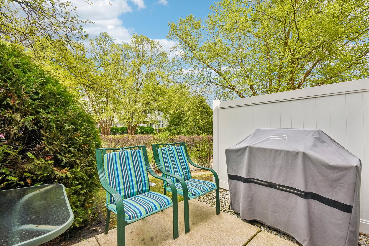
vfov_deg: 77.3
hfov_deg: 100.4
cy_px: 123
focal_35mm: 15
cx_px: 184
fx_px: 154
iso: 500
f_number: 8
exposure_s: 1/800
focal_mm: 10
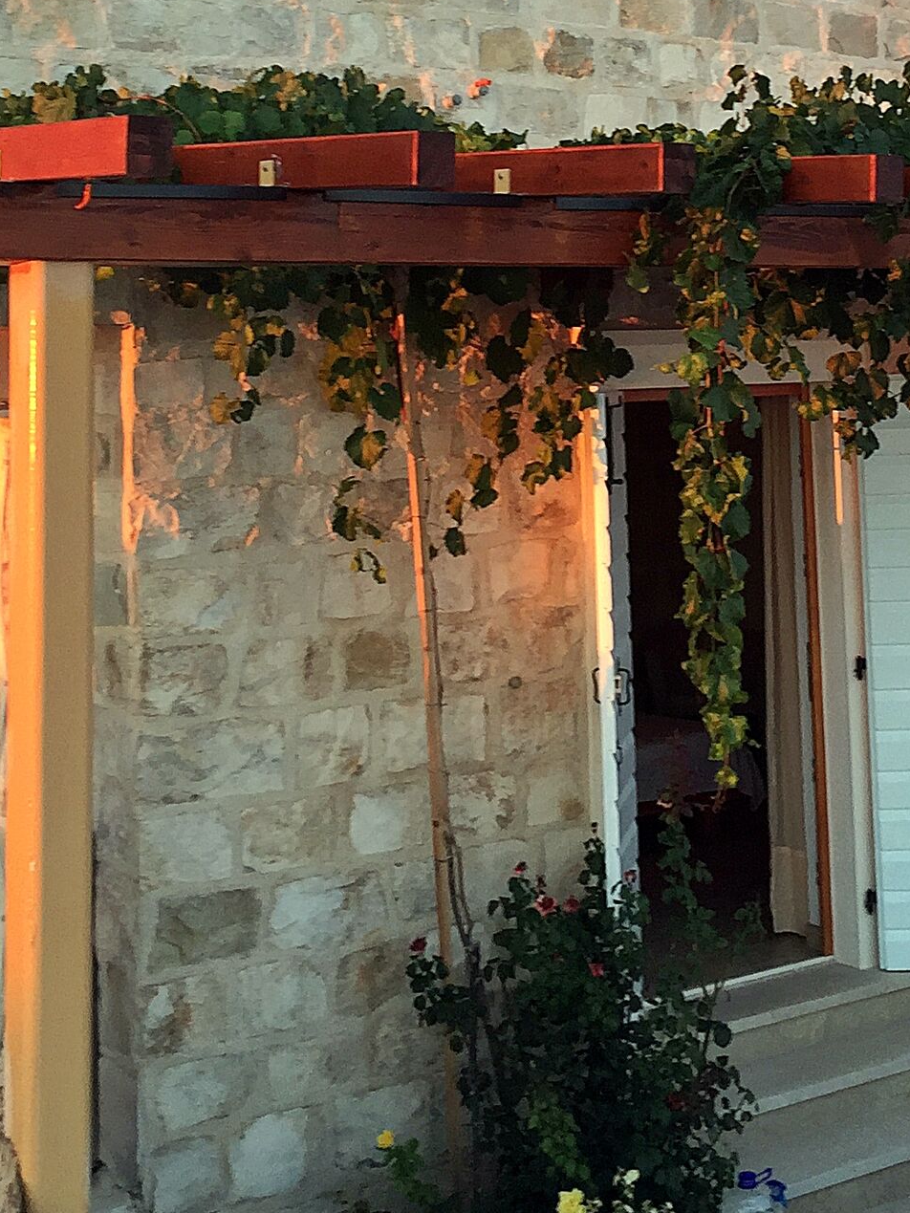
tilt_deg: +7.2
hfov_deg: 22.8
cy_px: 165
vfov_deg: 29.3
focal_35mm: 64
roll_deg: +1.0
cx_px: 663
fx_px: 2243
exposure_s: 1/100
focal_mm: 4.15
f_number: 2.2
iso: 50
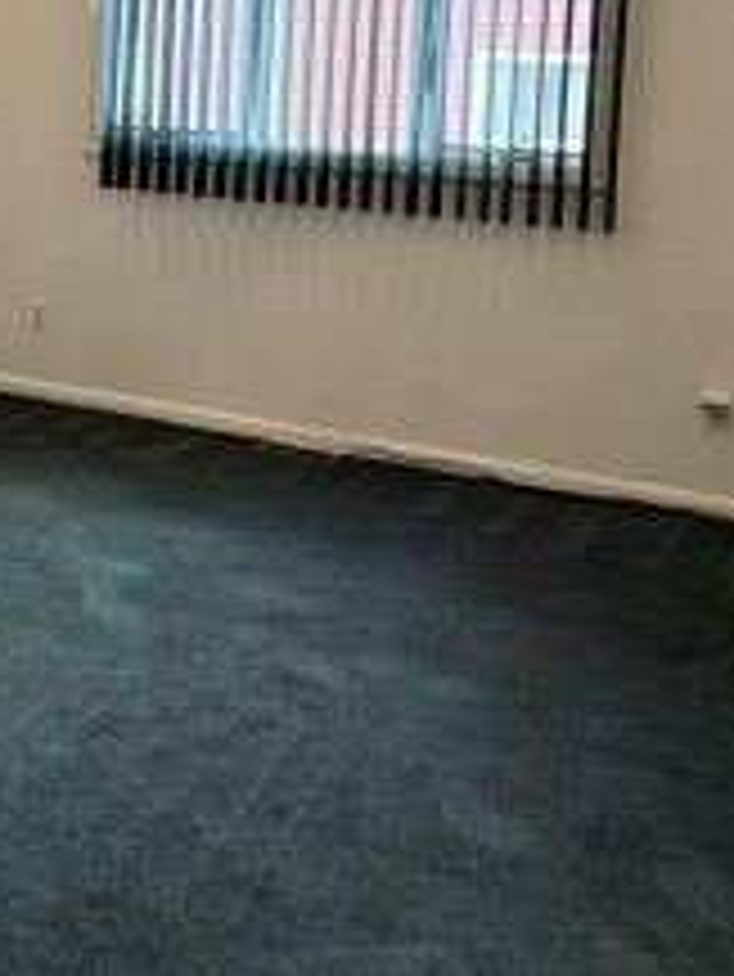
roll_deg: -3.7
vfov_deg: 41.7
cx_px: 34
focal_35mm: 43
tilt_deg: -3.6
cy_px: 175
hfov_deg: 31.6
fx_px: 1215
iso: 160
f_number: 2.2
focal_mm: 2.22
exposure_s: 1/60
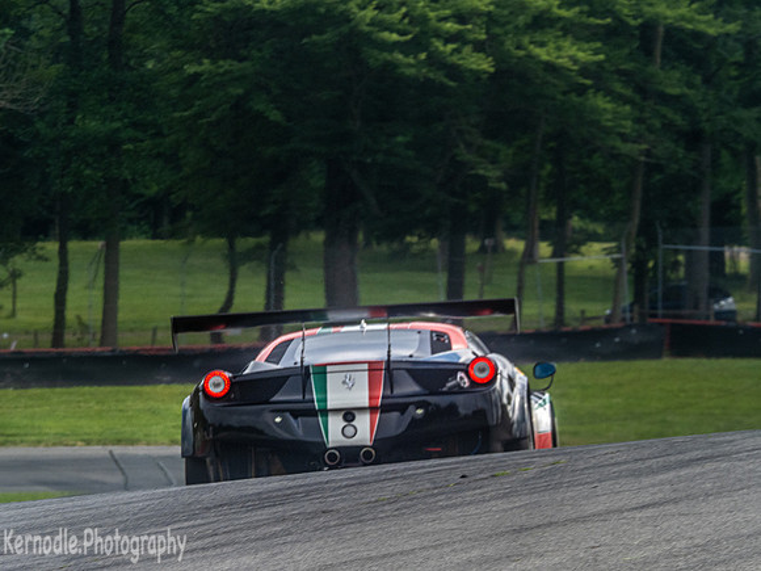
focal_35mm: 381
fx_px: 8376
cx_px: 380
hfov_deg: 5.2
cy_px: 286
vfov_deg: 3.9
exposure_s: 1/250
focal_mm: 190
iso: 400
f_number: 11
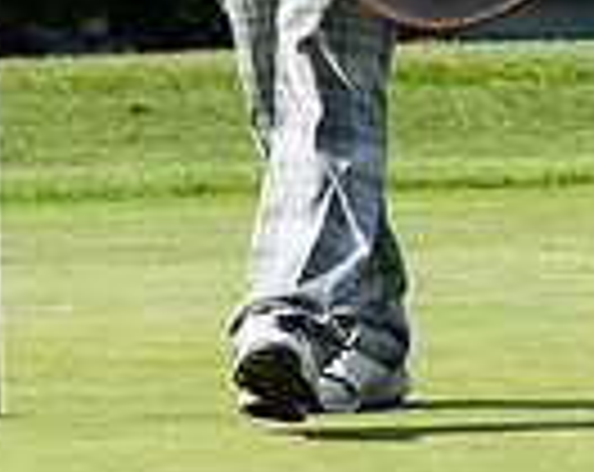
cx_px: 995
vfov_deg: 1.0
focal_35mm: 1494
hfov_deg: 1.3
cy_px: -158
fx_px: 26207
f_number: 5.6
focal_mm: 200
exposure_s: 1/3200
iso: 640
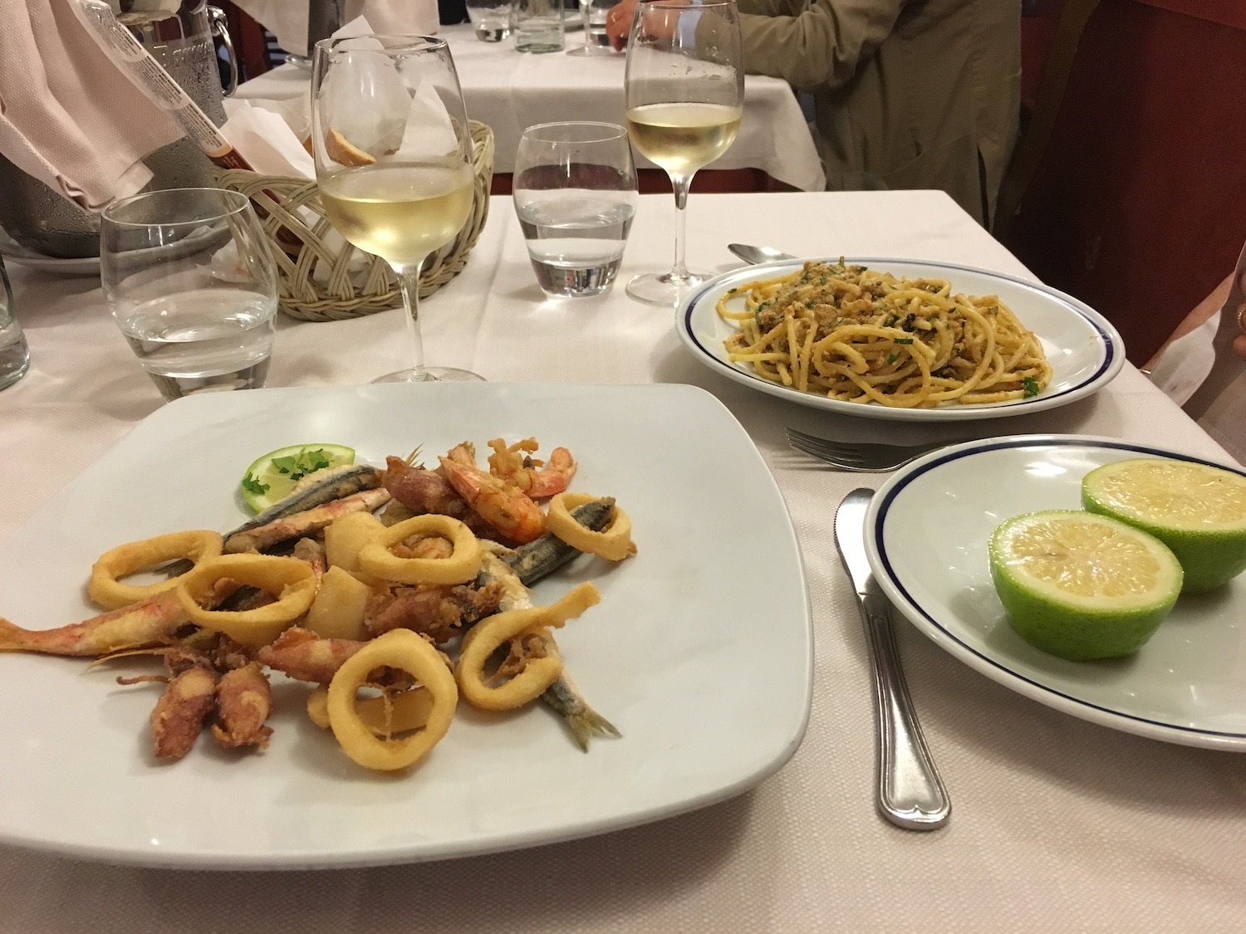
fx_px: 1044
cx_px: 623
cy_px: 467
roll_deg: +0.8
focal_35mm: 29
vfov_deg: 48.2
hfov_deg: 61.7
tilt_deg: -29.2
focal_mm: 4.15
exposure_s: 1/33
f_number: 2.2
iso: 200
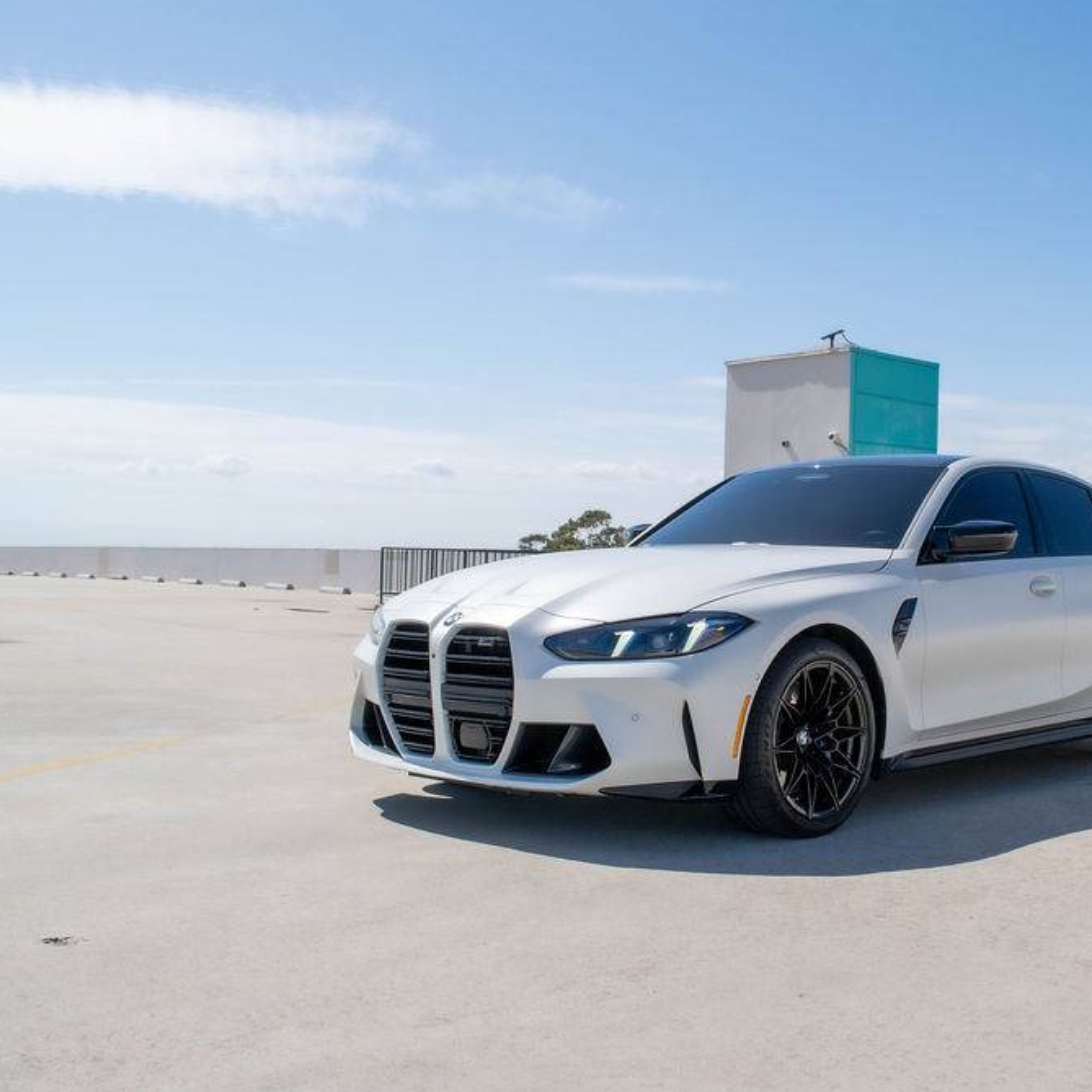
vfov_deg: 40.9
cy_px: 549
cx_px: 762
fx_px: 1463
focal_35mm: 41
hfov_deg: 40.2
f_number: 8
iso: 360
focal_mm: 21
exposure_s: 1/2000
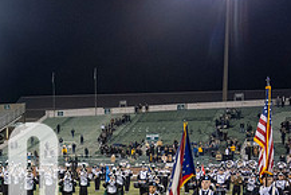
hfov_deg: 28.1
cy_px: 186
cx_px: -43
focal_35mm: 64
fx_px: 518
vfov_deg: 20.7
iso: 2500
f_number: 4
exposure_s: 1/500
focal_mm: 24
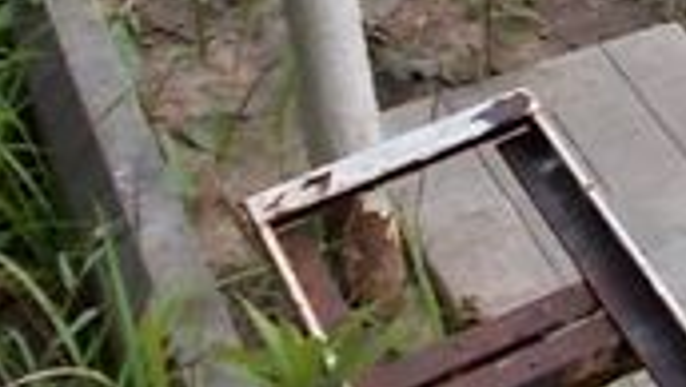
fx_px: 2403
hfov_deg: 14.7
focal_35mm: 132
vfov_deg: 8.8
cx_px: 1141
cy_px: -291
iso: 80
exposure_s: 1/160
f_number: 3.2
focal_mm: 4.6
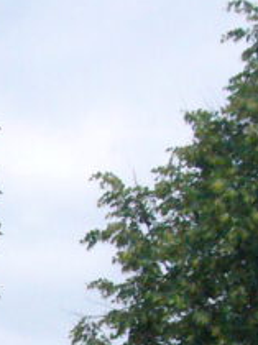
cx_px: -363
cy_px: 664
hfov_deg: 6.8
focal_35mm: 205
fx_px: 2041
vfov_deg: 9.1
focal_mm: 6.9
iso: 400
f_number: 7.1
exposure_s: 1/800
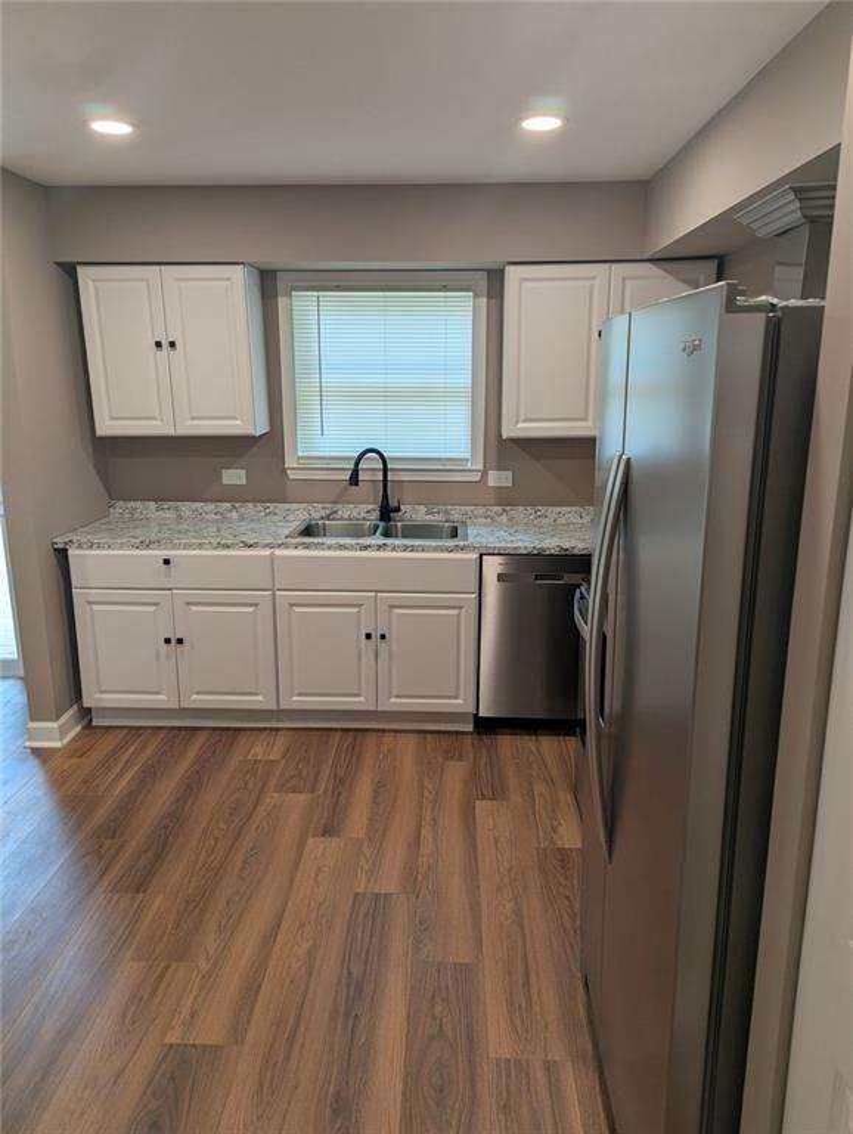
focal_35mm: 24
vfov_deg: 71.5
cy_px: 567
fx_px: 787
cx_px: 426
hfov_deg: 56.9
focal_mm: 6.81
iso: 45
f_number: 1.85
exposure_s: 1/40
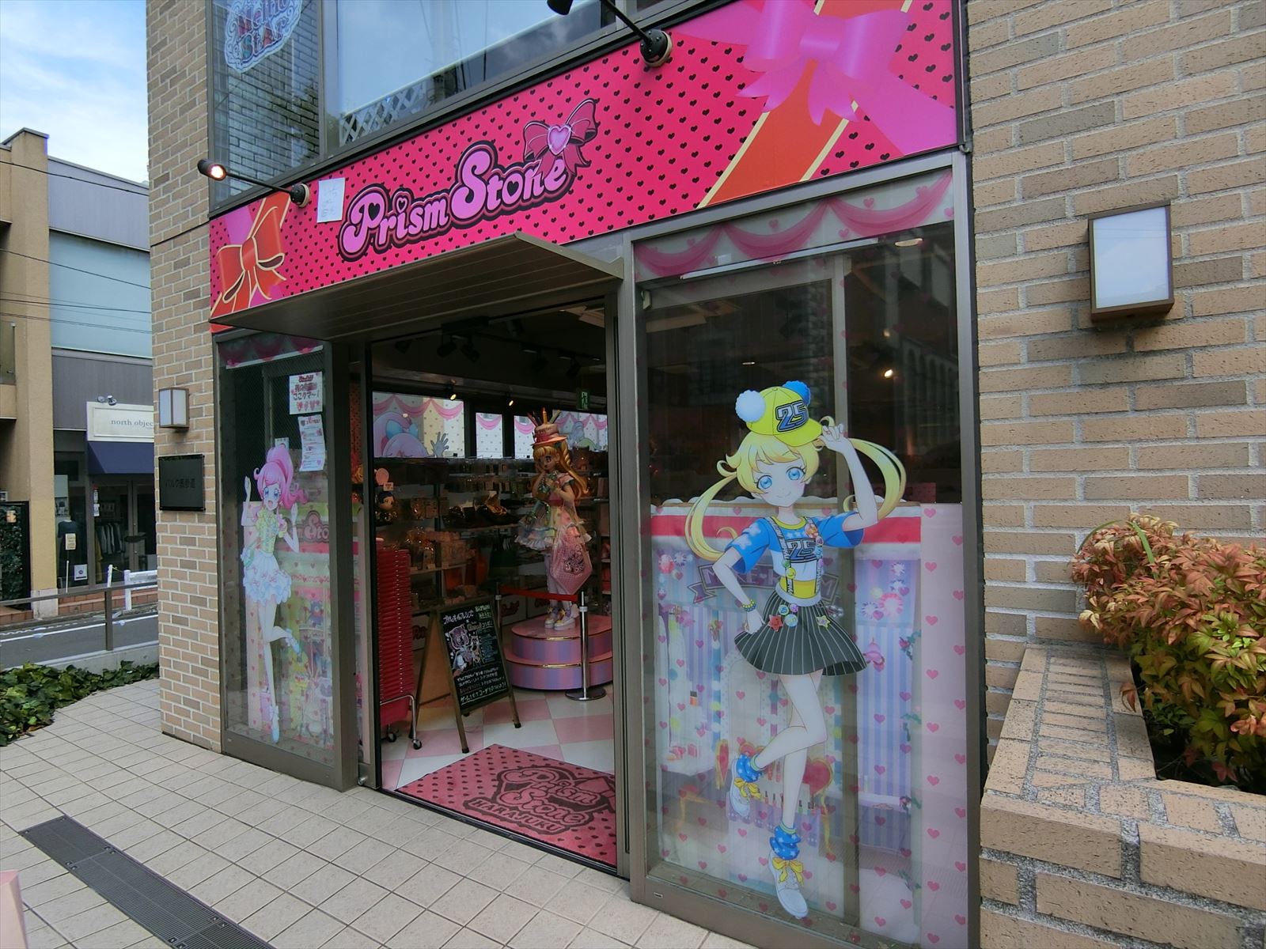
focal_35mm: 19
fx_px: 695
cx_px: 633
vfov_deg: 68.7
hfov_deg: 84.7
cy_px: 474
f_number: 6.9
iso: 80
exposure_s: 1/160
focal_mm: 4.06
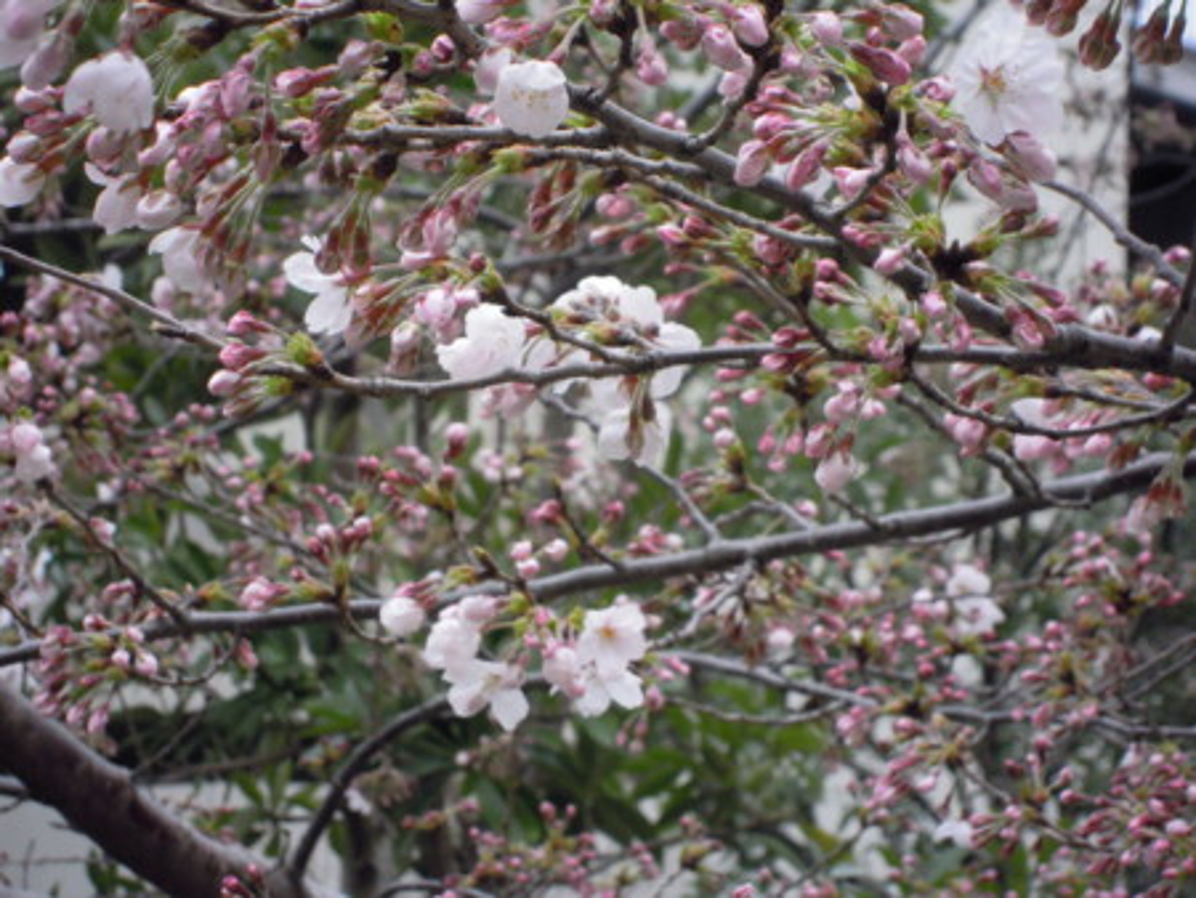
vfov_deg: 10.6
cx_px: 598
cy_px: 449
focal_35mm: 140
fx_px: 4840
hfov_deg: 14.1
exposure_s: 1/125
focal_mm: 25
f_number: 6.6
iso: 400
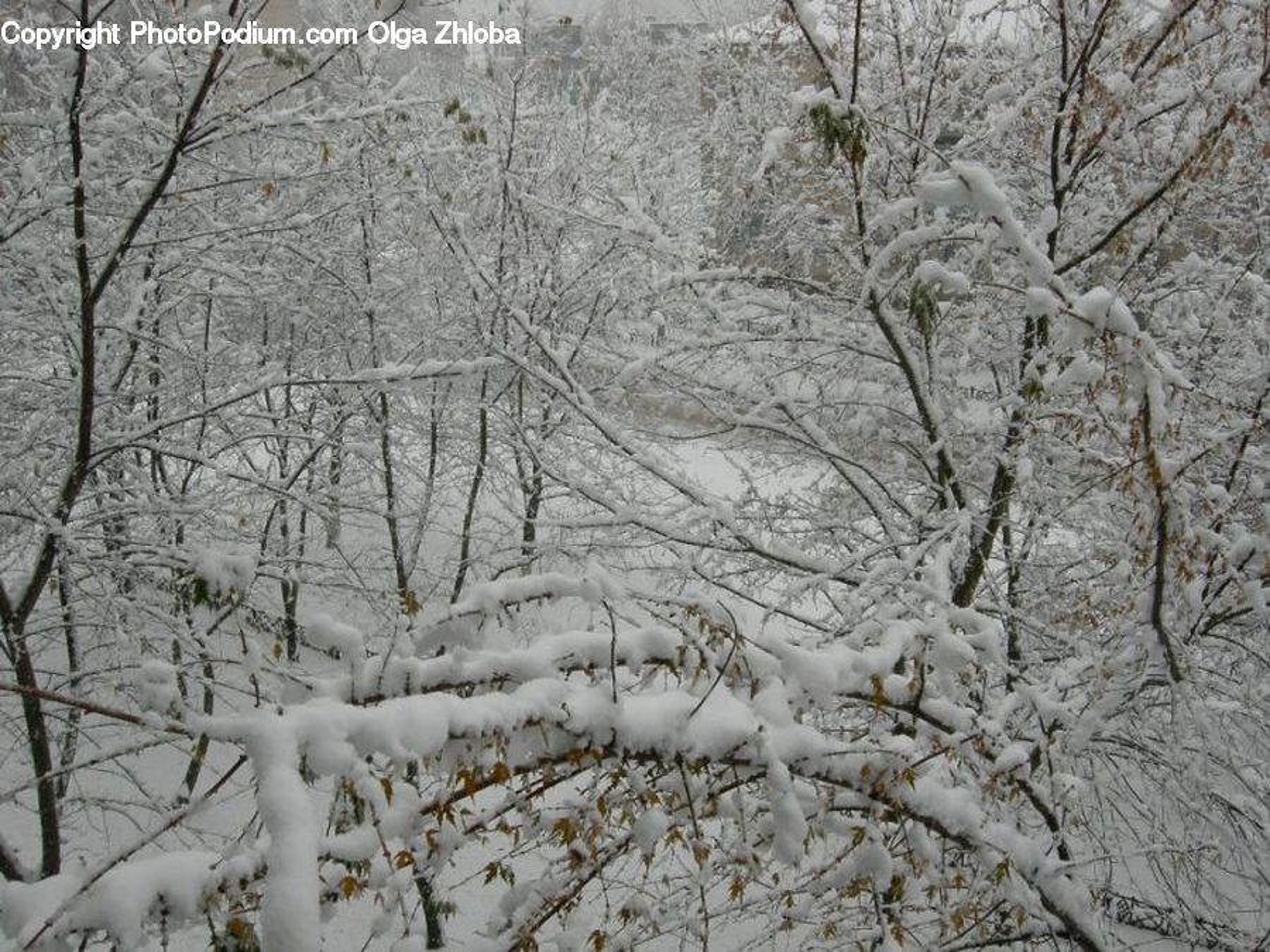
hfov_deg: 51.4
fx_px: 1321
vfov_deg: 39.7
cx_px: 635
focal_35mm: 36
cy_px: 476
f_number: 5.4
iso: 64
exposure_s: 1/158
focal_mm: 7.5
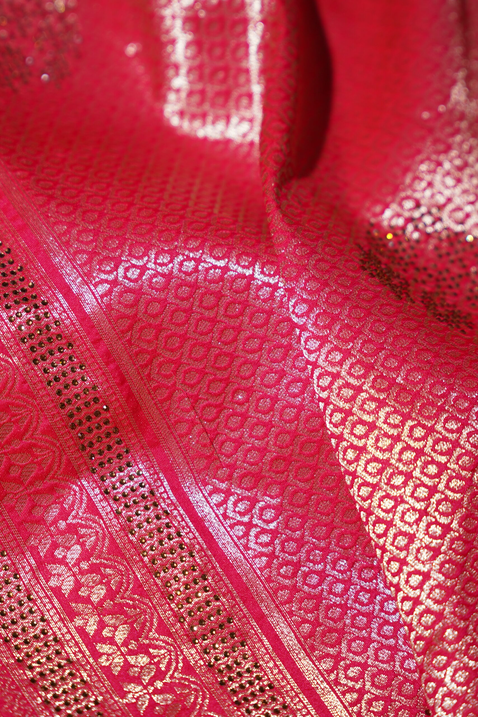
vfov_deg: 19.5
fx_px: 2091
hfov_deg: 13.0
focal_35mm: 105
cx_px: 239
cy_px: 358
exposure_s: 1/200
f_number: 2.8
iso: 320
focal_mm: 70
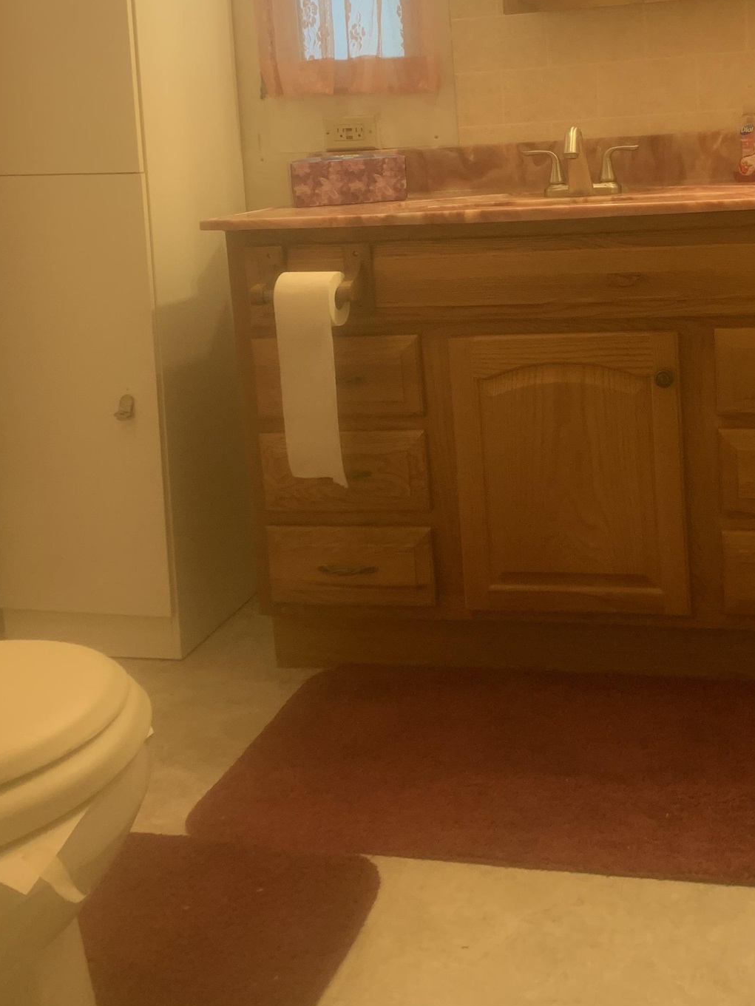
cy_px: 312
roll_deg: +3.3
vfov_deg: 42.2
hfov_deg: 32.6
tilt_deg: -8.4
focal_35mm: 44
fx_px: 1279
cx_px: 505
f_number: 1.8
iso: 160
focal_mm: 4.25
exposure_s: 1/60
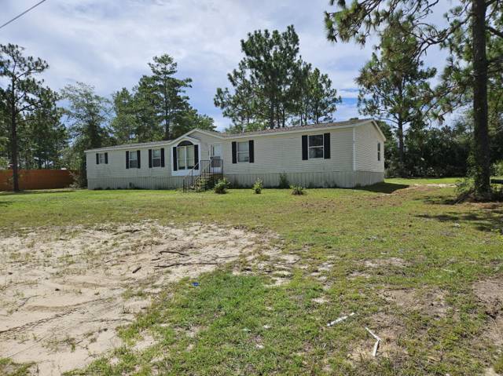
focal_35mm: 23
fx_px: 334
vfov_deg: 58.8
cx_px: 252
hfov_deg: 74.0
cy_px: 188
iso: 25
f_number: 1.8
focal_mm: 5.4
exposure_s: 1/3291
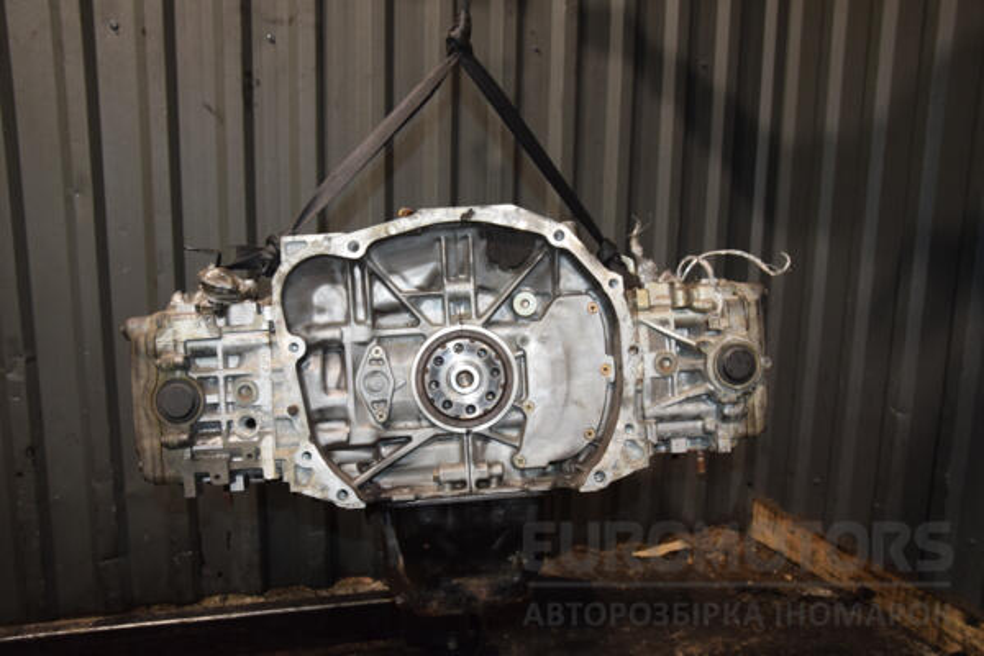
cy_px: 328
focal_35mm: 32
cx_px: 492
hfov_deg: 59.5
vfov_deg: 41.7
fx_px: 861
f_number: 5
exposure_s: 1/60
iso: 800
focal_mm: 21
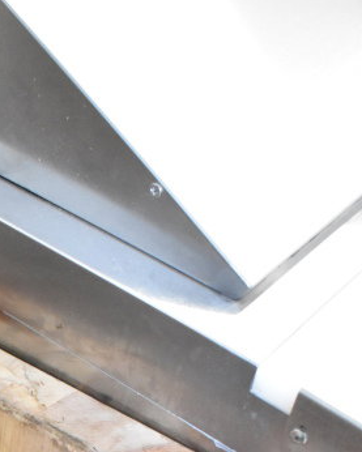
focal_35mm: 78
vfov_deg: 21.9
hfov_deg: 18.9
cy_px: 590
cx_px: -24
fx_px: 1047
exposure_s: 1/80
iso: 6400
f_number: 4.5
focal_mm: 21
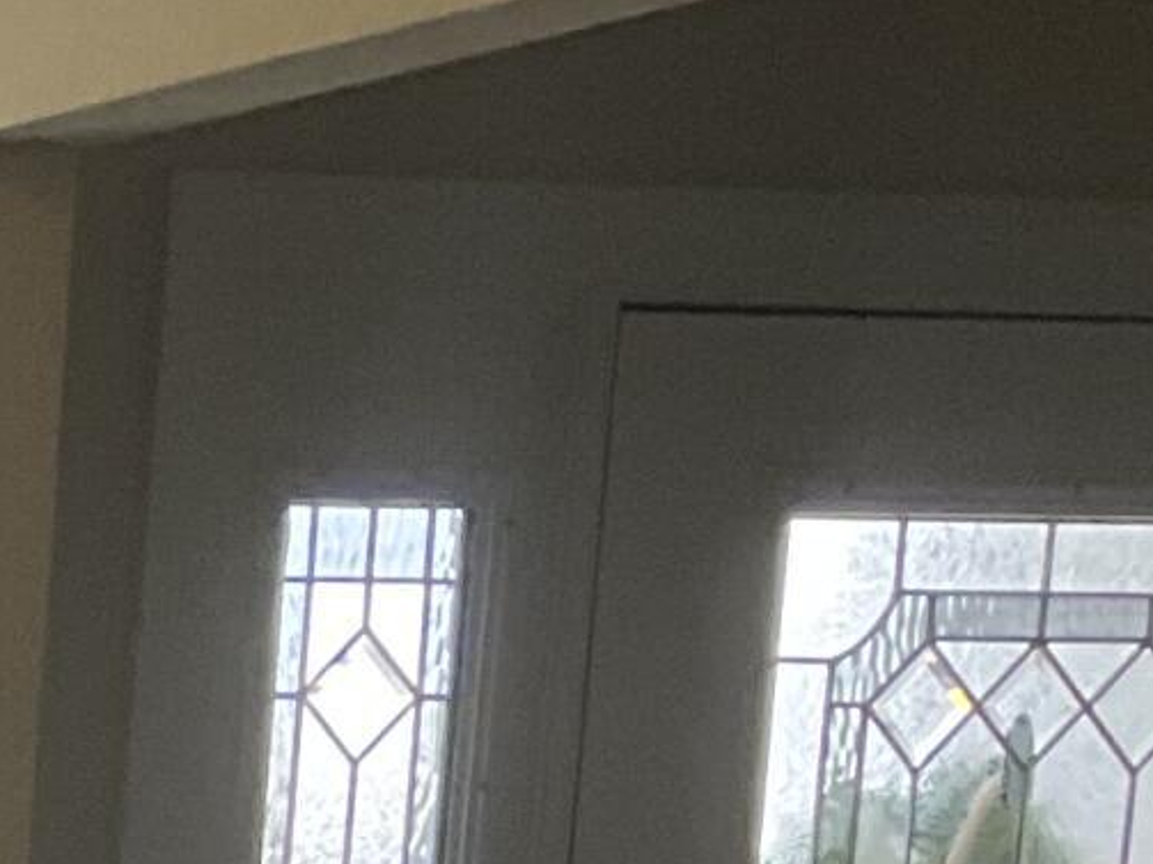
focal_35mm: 173
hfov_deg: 9.5
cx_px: -2031
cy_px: 2315
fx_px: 5761
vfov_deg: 7.8
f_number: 1.8
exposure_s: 1/120
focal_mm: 3
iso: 50
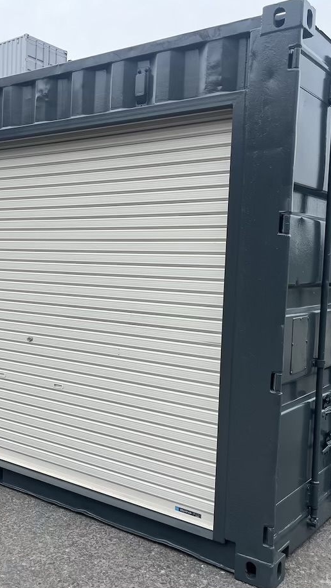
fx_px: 593
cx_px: 101
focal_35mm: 38
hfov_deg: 30.9
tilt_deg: -3.3
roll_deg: -0.4
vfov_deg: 52.8
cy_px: 295
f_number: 1.6
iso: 50
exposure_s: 1/1923
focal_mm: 5.1
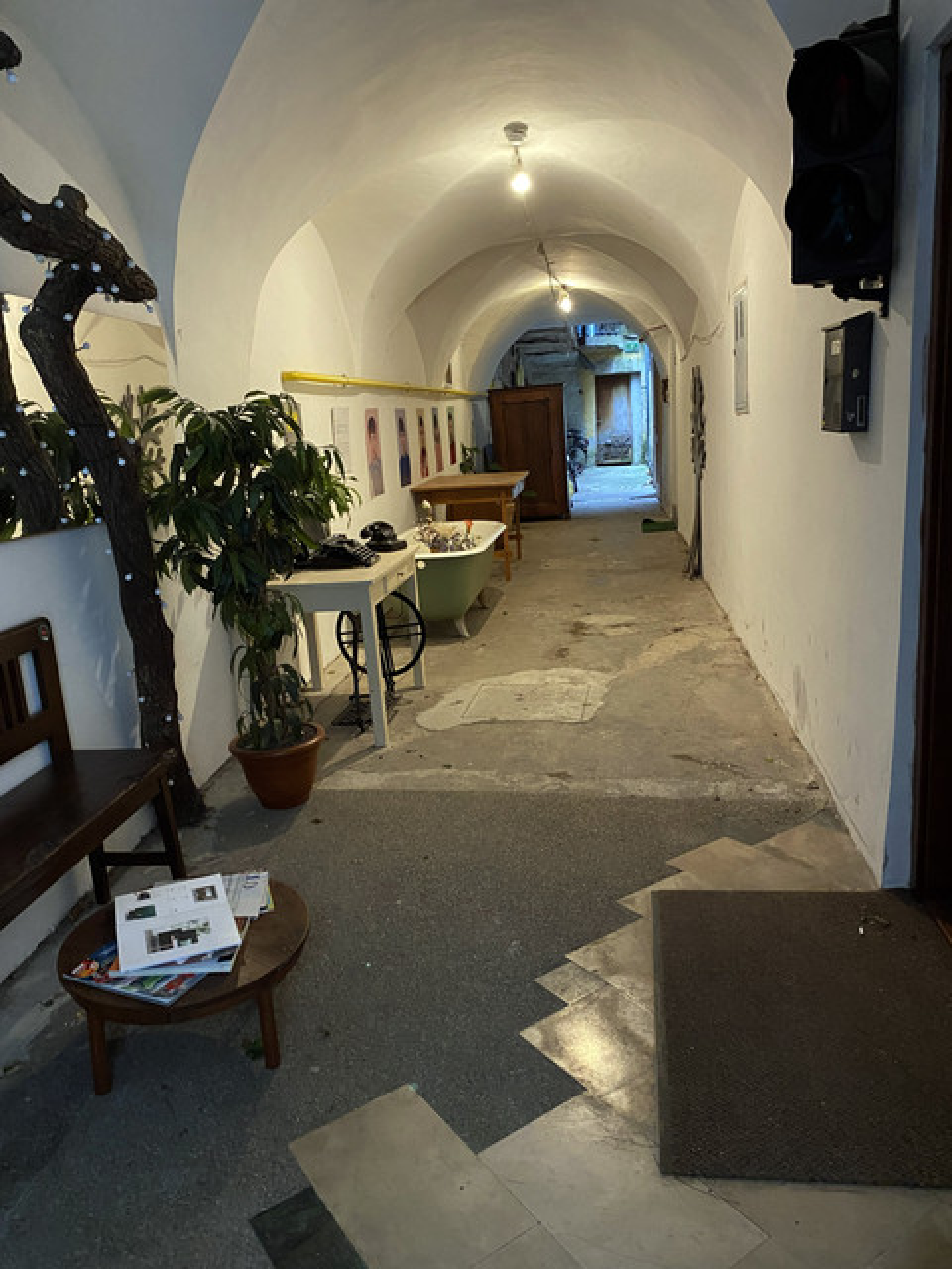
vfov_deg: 67.3
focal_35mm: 26
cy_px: 634
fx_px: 953
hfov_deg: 53.1
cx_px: 476
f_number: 1.8
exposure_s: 1/33
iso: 400
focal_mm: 4.25
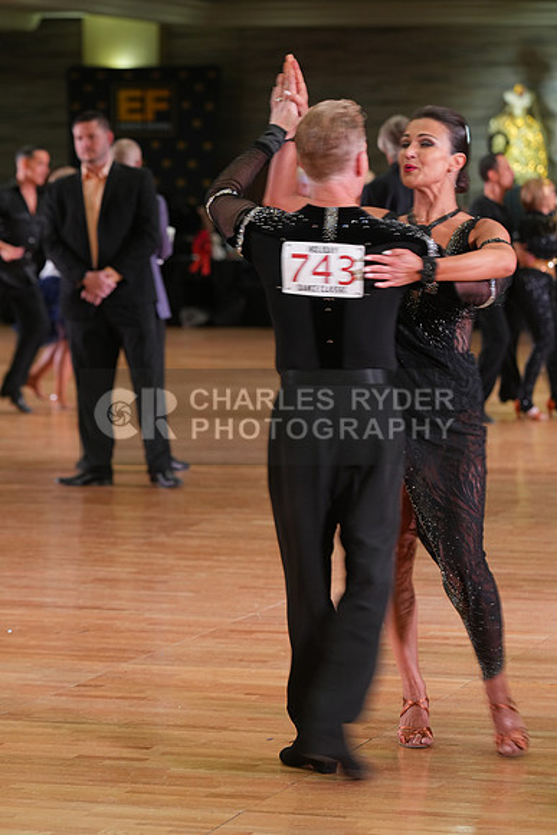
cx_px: 278
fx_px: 3201
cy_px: 418
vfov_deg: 14.9
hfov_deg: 9.9
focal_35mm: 138
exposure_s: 1/60
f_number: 5
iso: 800
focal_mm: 138
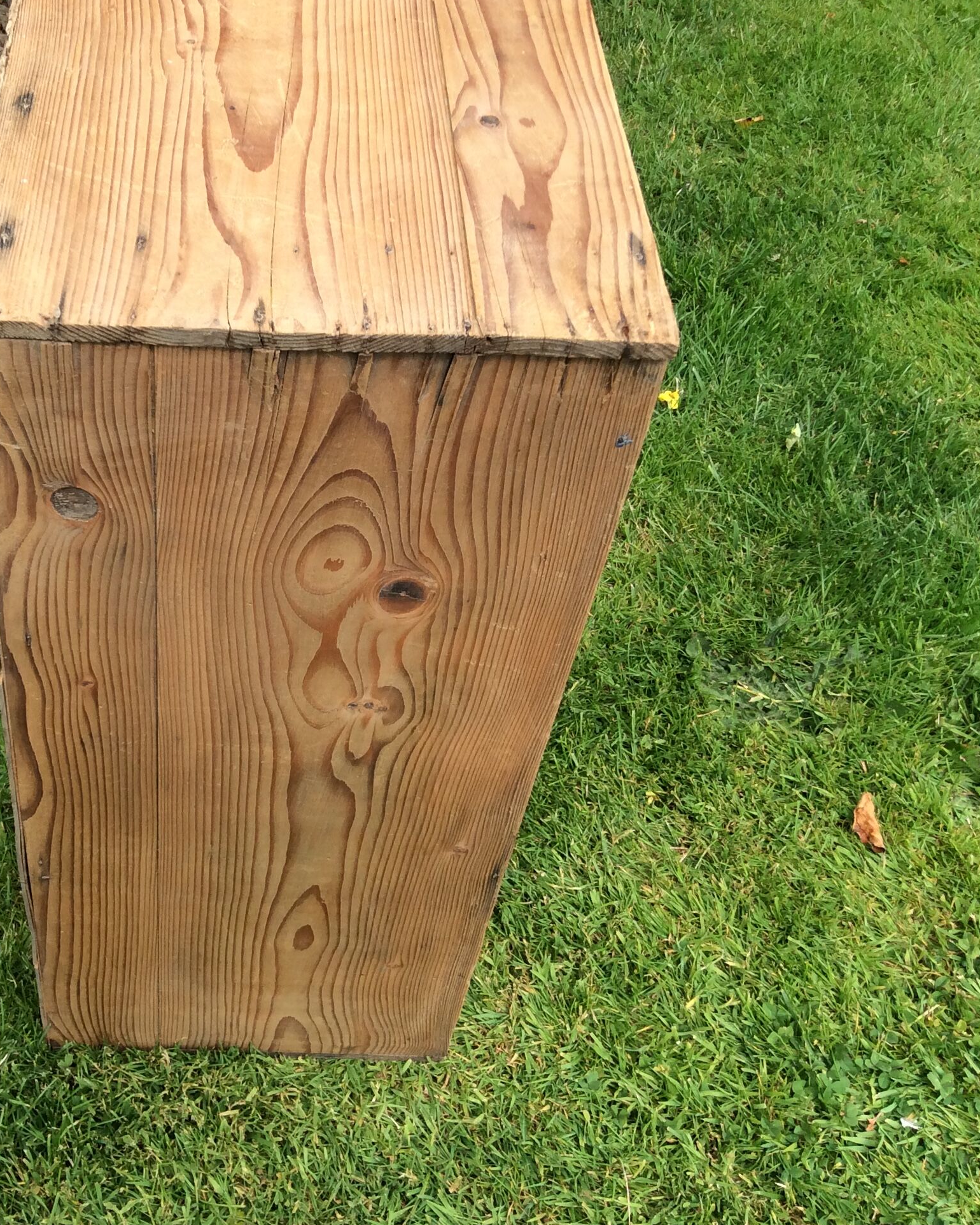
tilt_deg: -46.5
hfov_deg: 34.9
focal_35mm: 42
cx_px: 246
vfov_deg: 43.8
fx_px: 1523
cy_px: 613
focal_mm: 3.3
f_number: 2.4
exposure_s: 1/596
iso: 32
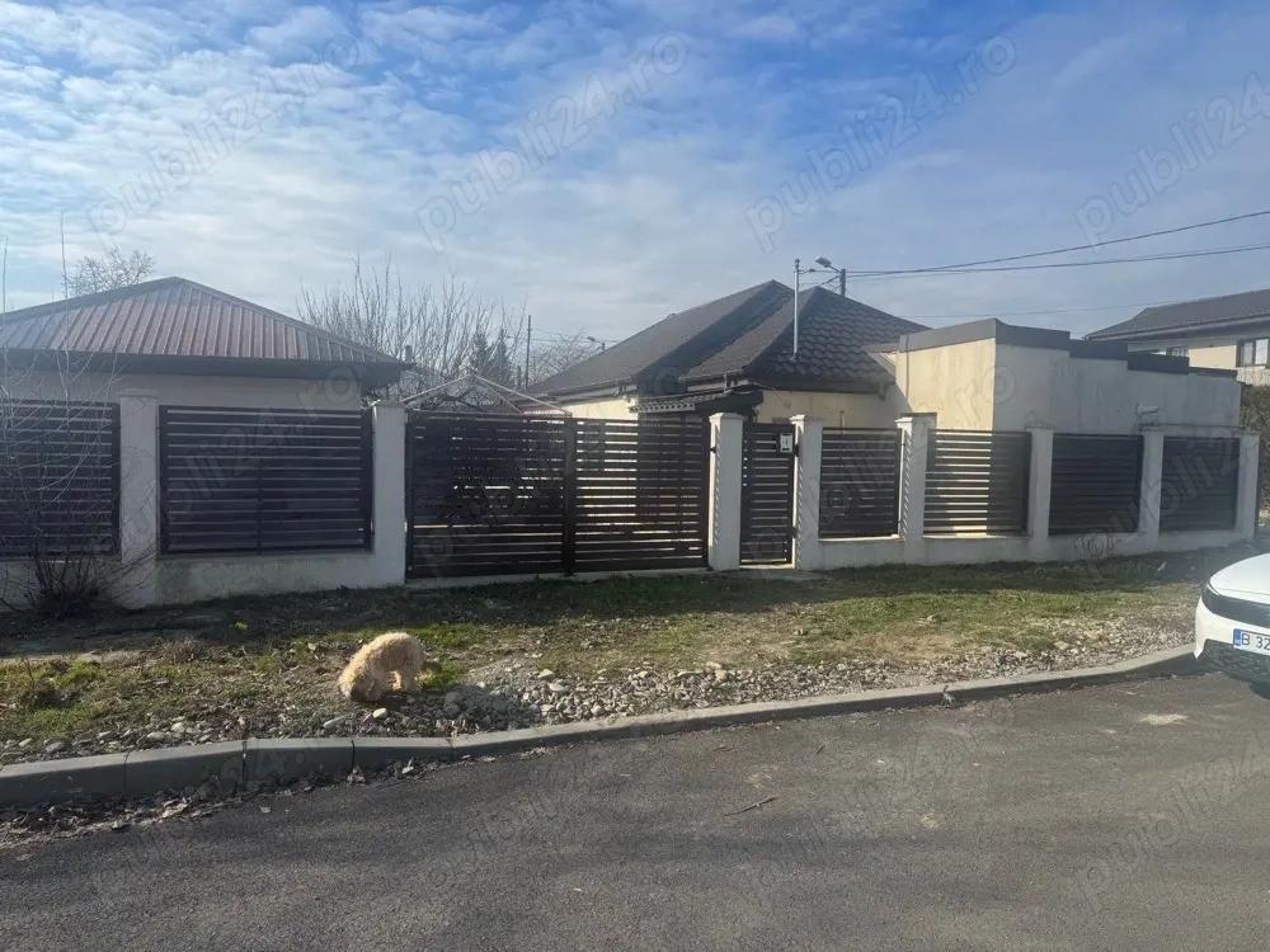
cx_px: 635
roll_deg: -1.0
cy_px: 476
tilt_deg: -2.9
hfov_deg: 71.6
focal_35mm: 24
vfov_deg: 56.8
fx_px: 881
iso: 80
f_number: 1.78
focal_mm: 6.76
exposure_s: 1/4950
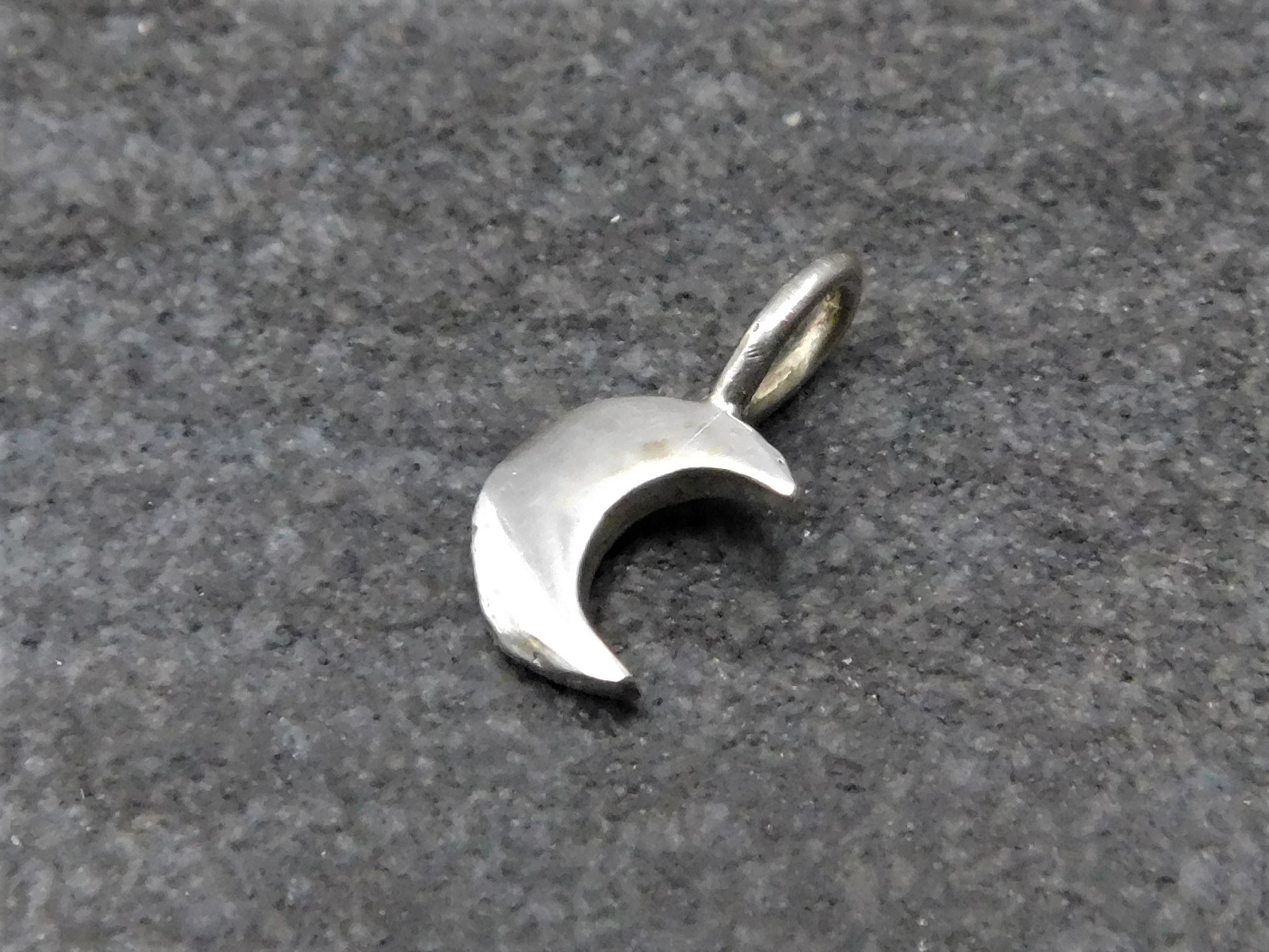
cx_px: 634
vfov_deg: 58.9
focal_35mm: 23
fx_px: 843
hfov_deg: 73.9
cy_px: 476
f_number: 3
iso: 800
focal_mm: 4
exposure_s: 1/640
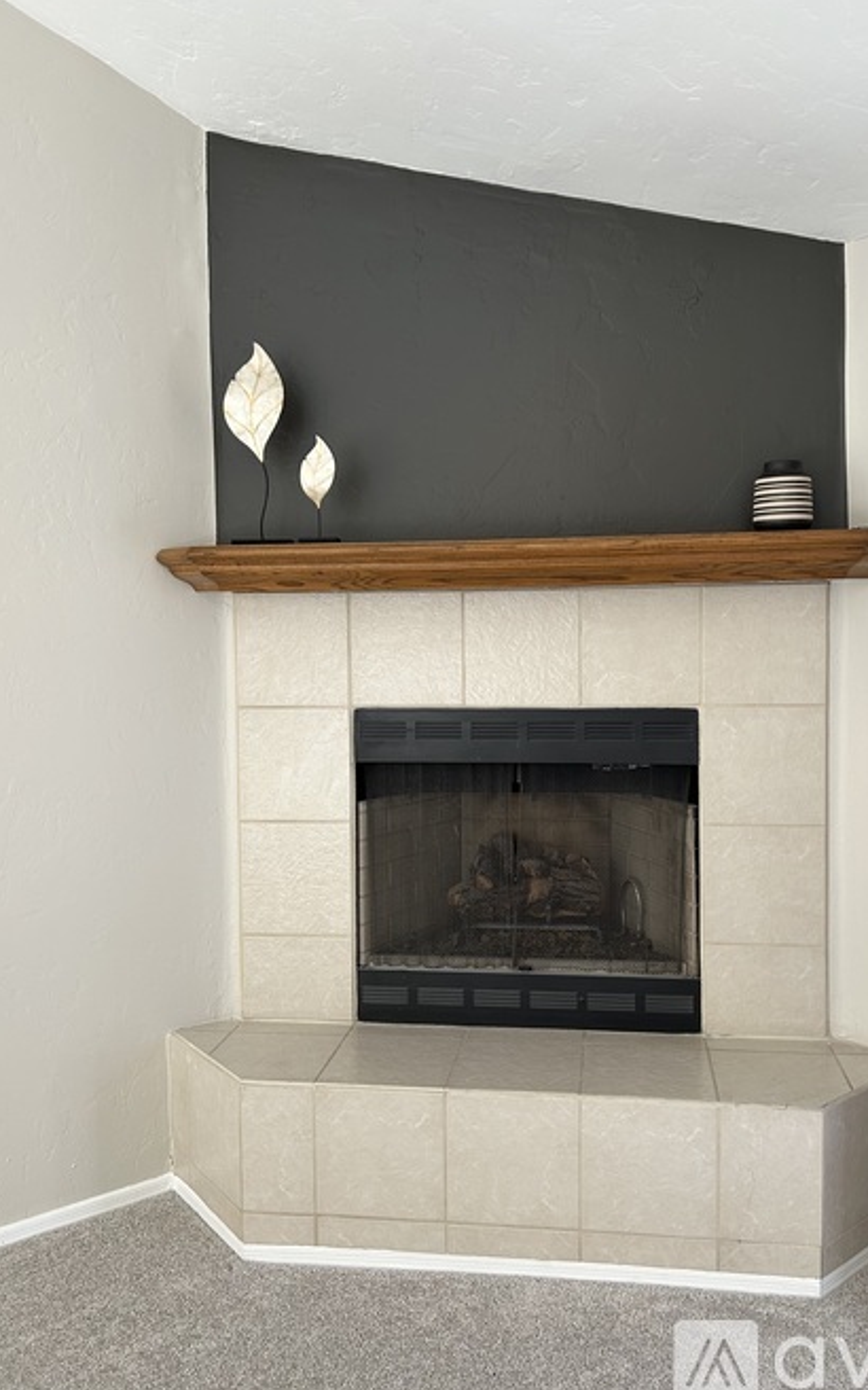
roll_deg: +0.6
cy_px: 698
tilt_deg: -2.4
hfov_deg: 44.5
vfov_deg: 66.5
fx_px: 1060
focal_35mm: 28
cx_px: 487
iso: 125
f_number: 1.5
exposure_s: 1/60
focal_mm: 5.7
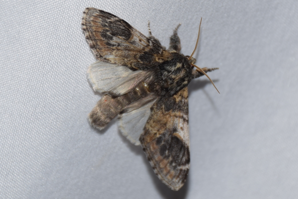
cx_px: 149
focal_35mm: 210
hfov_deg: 9.8
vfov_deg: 6.5
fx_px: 1738
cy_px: 100
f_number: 8
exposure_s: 1/60
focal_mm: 140
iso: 100
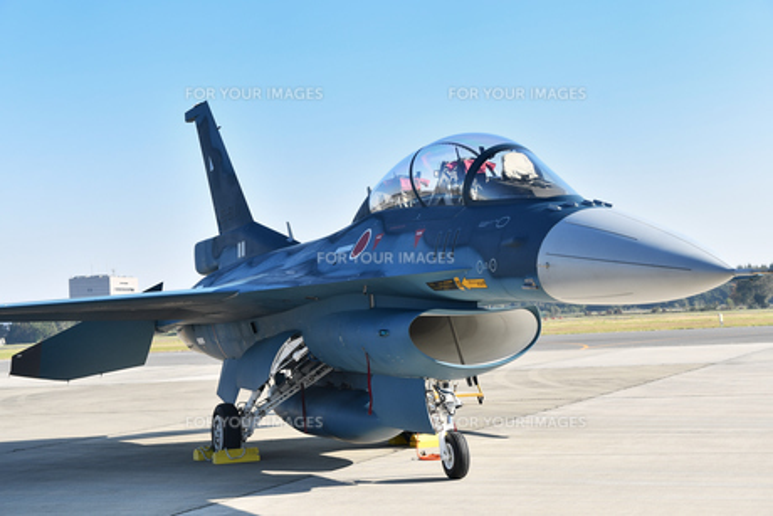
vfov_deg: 18.2
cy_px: 258
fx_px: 1611
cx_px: 386
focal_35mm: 75
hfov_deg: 27.0
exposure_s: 1/400
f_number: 5.6
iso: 100
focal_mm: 50
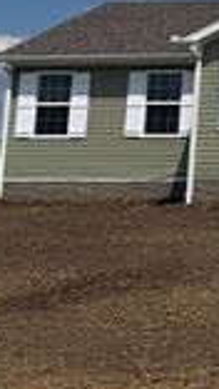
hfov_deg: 11.5
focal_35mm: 84
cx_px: 550
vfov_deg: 24.5
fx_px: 865
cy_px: 36
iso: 80
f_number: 1.78
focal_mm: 6.76
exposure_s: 1/11905
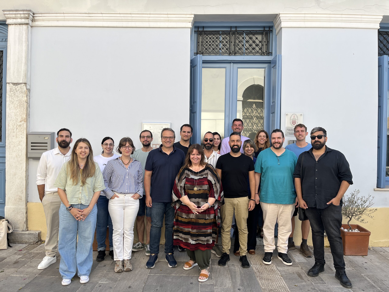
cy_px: 146
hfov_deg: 67.3
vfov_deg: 53.1
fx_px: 292
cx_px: 194
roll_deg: -0.3
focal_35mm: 26
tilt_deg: -0.8
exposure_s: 1/1212
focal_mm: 5.1
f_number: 1.6
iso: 50
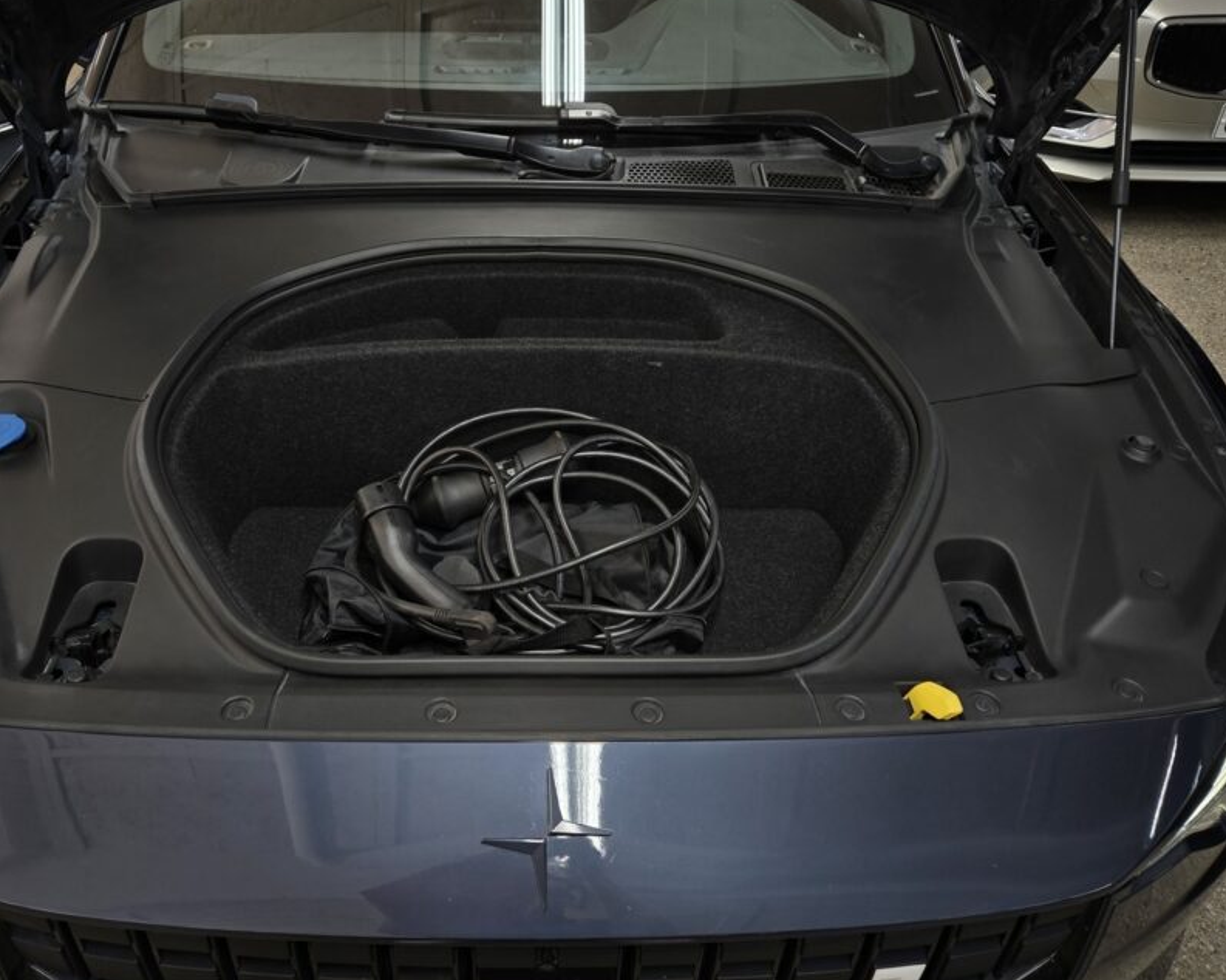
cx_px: 543
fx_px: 1052
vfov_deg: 49.8
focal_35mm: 29
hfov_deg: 60.3
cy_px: 424
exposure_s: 1/51
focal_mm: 5.4
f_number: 1.8
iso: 64
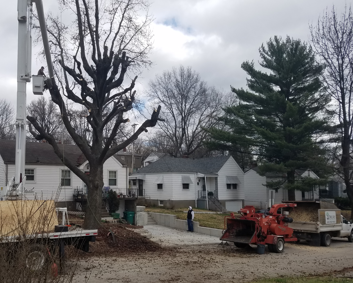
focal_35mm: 32
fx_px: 334
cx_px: 133
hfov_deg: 55.0
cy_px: 166
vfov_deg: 45.6
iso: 50
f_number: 1.7
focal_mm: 4.2
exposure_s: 1/2568
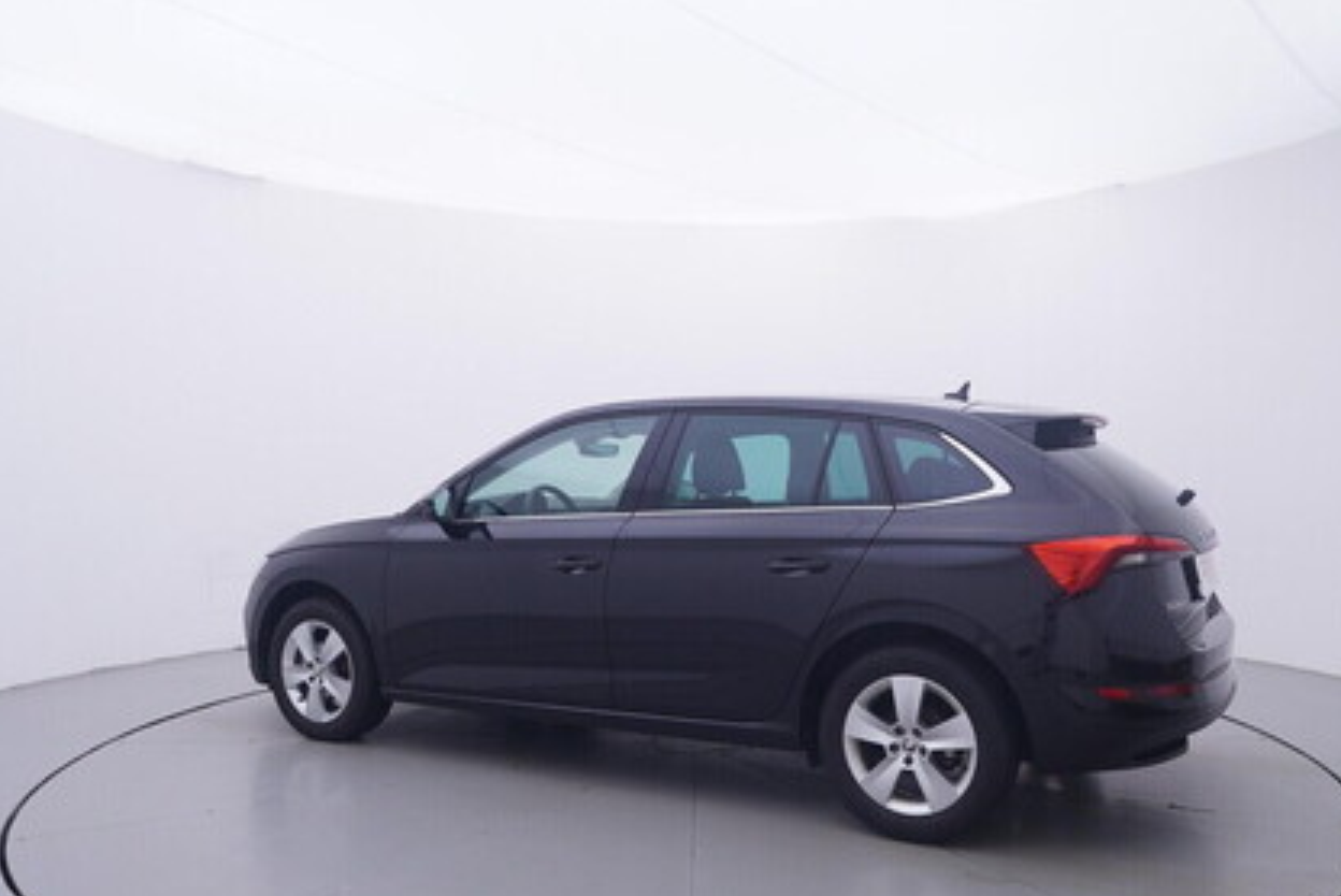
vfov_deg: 44.0
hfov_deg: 62.4
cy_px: 524
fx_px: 1106
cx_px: 720
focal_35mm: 30
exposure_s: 1/80
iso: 200
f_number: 5
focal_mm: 15
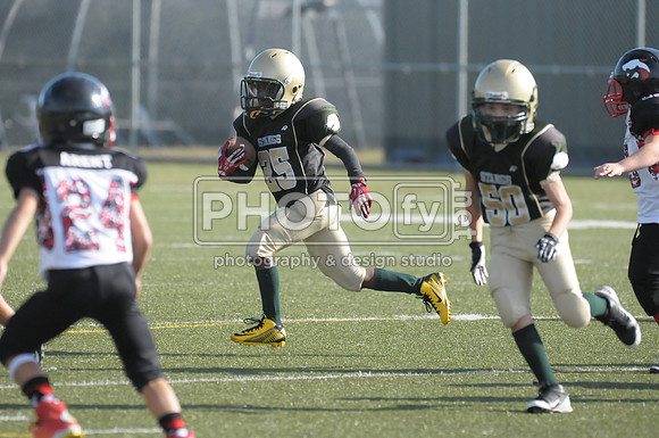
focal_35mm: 405
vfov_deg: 3.4
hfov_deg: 5.1
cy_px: 219
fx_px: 7403
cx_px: 330
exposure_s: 1/5000
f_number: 4
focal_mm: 270
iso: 1600
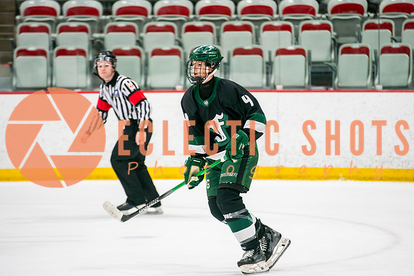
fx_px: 2569
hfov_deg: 9.2
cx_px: 226
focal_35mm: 223
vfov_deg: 6.2
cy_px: 128
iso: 800
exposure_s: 1/640
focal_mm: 200
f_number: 3.2
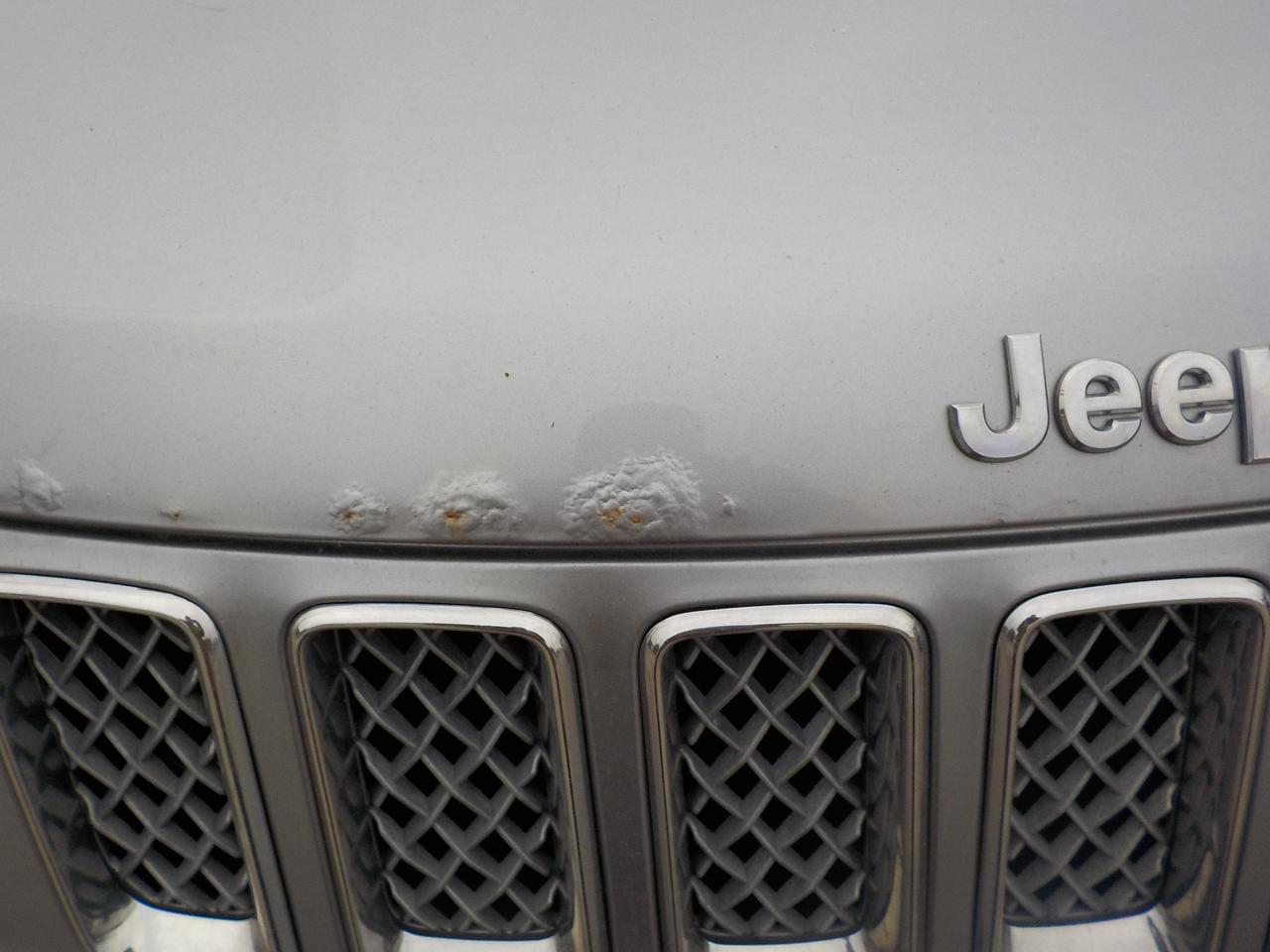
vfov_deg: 46.8
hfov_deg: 60.0
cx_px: 635
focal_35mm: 30
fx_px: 1101
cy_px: 476
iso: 125
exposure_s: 1/250
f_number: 3.3
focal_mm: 4.1
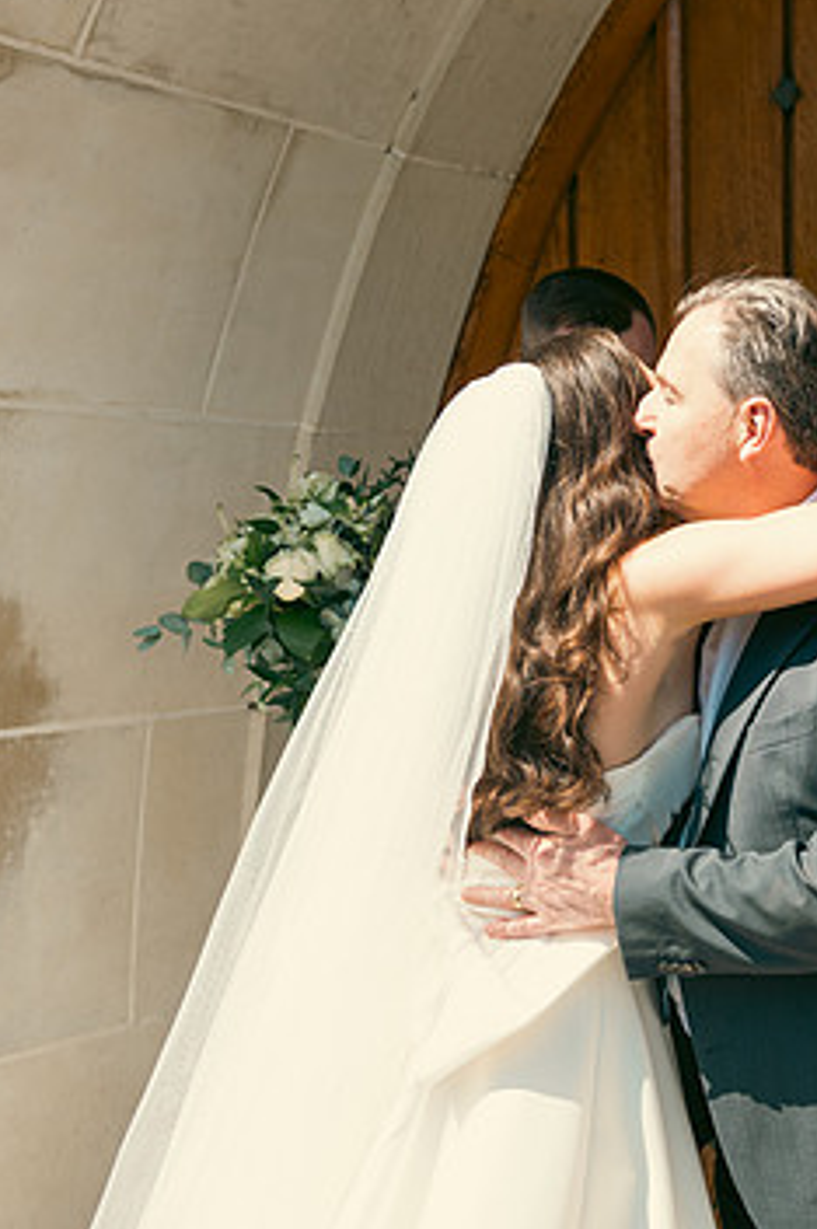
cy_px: 595
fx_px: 2251
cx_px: 775
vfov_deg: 30.5
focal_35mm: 66
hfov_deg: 20.1
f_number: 3.5
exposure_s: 1/640
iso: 100
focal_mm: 40
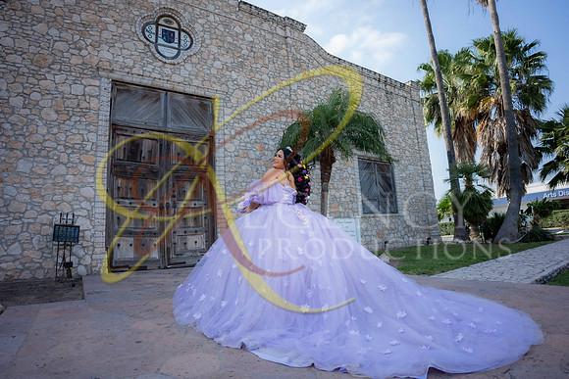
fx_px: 316
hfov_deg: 84.0
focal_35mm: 20
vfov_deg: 62.0
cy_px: 190
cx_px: 284
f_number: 2.8
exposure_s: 1/800
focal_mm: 20
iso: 125
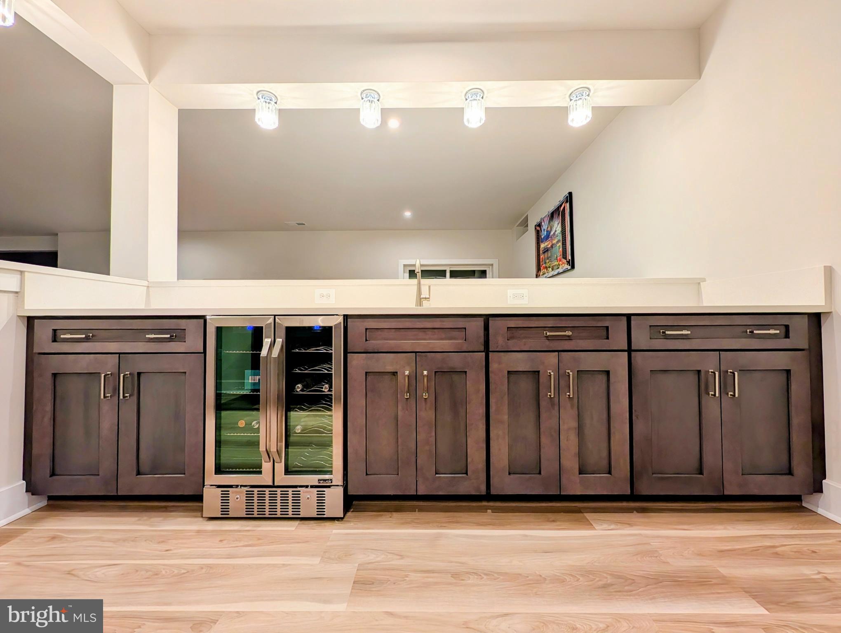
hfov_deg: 110.5
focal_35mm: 12
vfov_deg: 94.6
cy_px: 316
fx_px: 292
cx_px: 420
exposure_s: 1/120
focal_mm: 2.02
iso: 81
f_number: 1.7
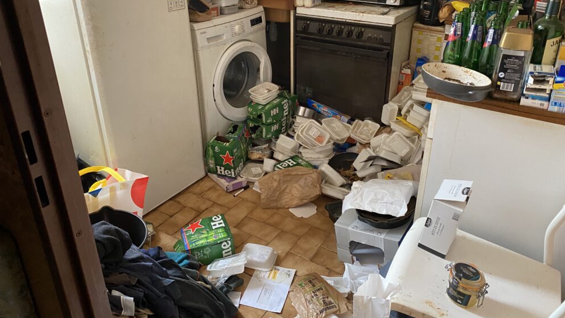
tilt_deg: -24.3
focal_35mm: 29
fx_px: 435
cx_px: 282
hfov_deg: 66.1
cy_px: 112
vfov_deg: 39.8
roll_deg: +1.4
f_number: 1.8
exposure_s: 1/50
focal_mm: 4.25
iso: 320
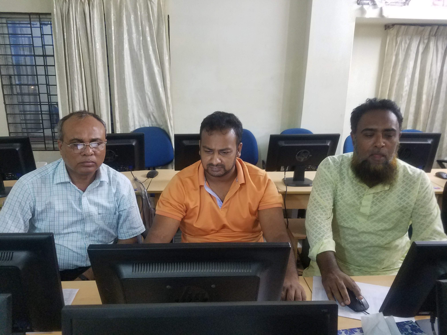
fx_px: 336
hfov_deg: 67.3
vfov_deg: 53.1
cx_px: 224
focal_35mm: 26
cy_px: 168
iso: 200
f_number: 1.7
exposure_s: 1/13
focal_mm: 4.2
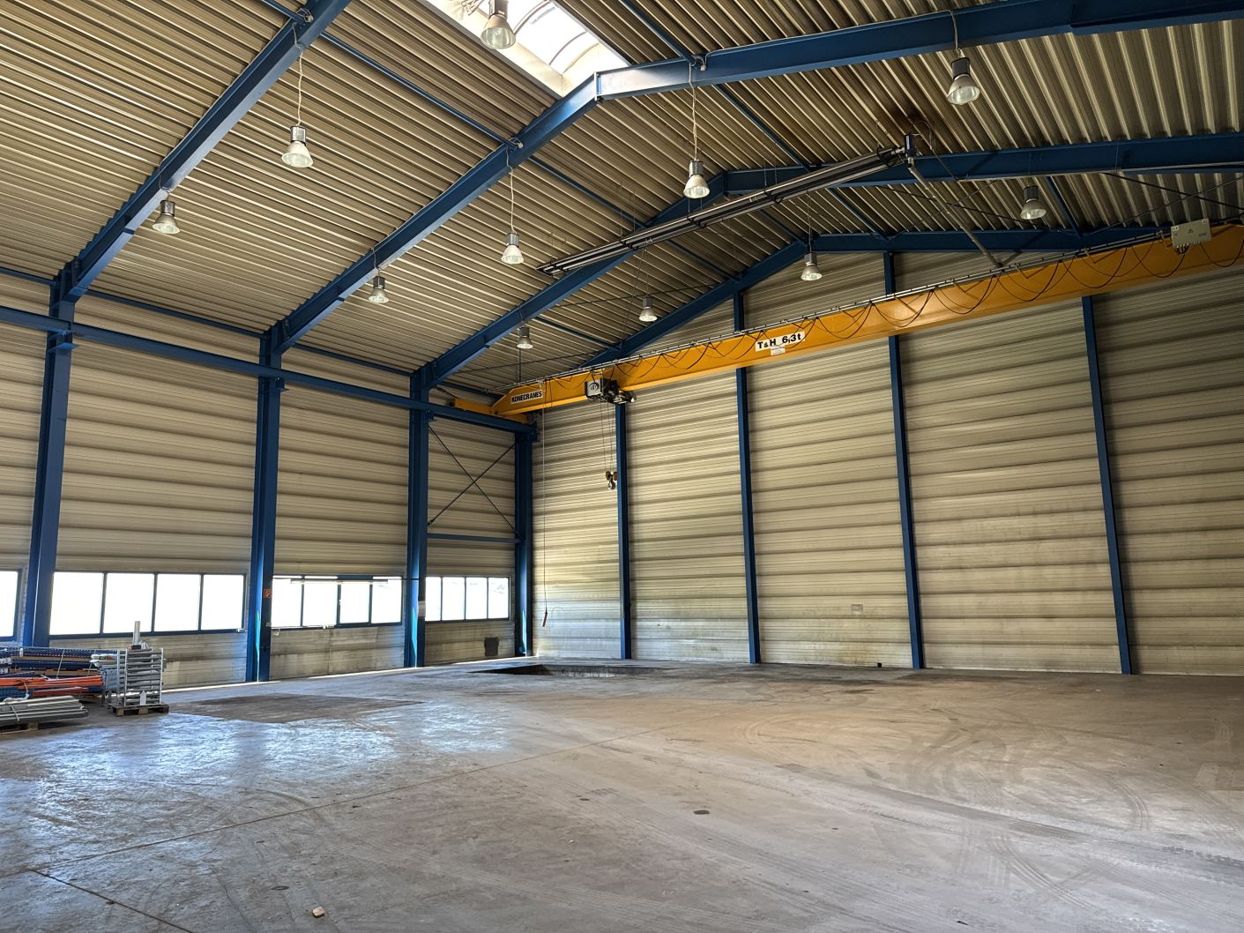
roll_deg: +1.7
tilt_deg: +10.3
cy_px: 466
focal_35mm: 24
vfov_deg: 56.8
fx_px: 862
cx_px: 622
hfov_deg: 71.6
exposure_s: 1/120
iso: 200
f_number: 1.78
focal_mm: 6.76
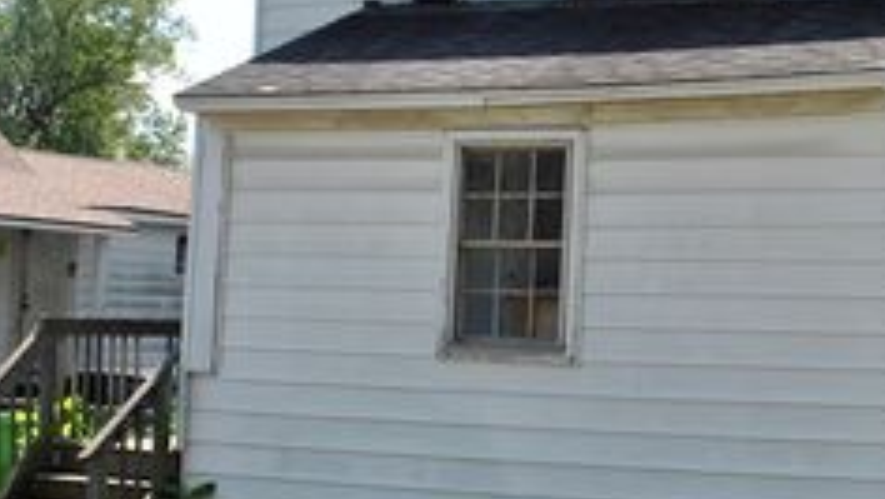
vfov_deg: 15.1
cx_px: 709
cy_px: 186
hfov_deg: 26.0
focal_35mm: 80
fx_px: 1878
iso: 100
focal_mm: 24
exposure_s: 1/200
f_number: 7.1
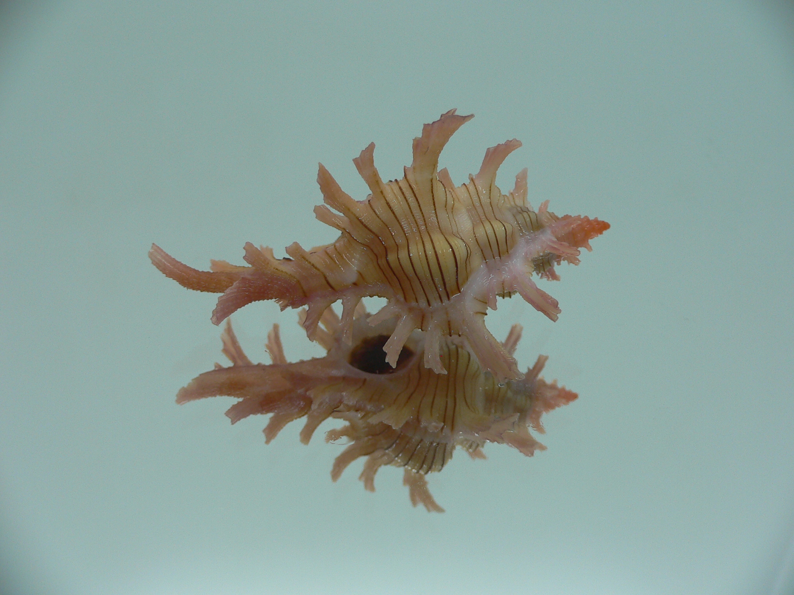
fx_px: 803
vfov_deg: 40.7
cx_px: 397
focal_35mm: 35
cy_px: 298
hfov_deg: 52.6
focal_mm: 4.6
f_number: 2.8
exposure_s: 1/60
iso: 80
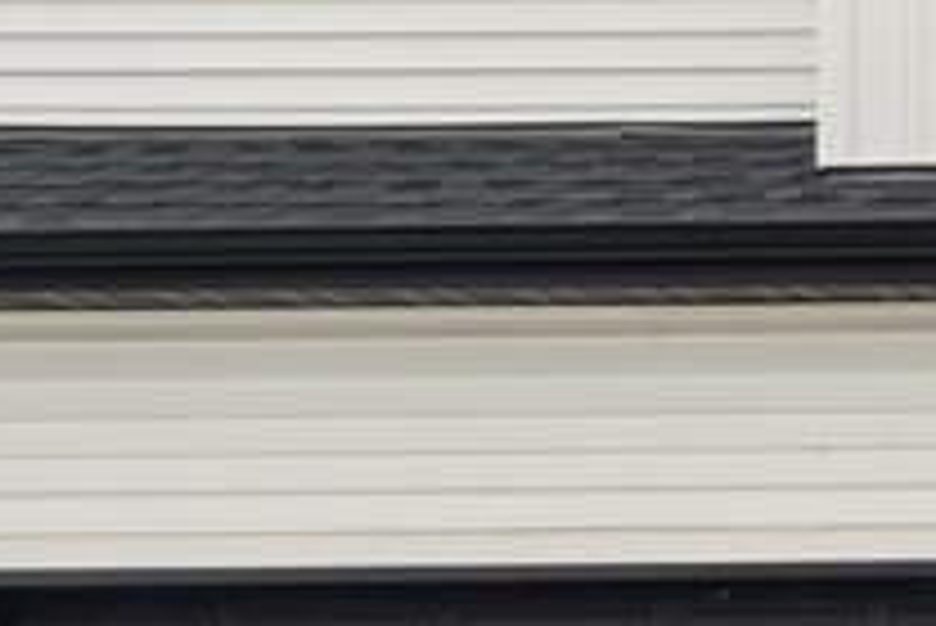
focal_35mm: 117
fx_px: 3044
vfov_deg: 11.7
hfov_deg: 14.8
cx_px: 1773
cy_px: 74
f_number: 10
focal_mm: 19
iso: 400
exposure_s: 1/250
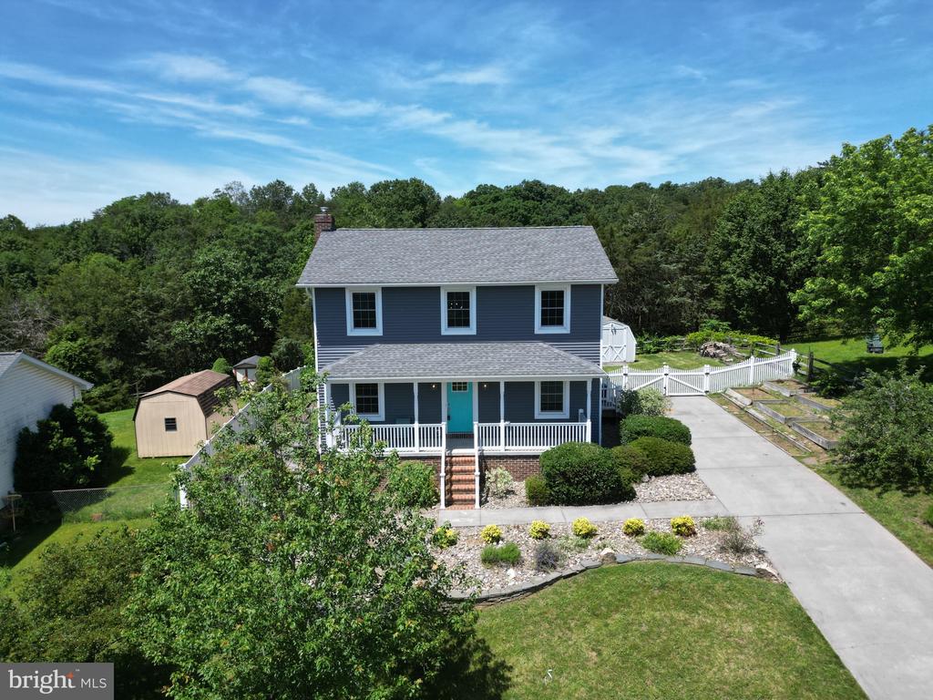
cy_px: 350
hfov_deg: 71.6
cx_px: 466
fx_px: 647
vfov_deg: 56.8
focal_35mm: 24
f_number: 1.7
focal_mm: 6.72
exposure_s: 1/2500
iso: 100
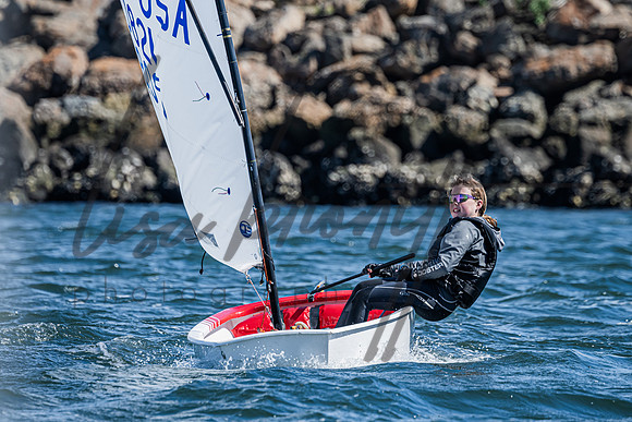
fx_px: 9619
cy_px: 162
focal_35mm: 548
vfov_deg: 2.5
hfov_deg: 3.8
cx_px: 312
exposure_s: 1/800
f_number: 7.1
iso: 320
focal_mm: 400
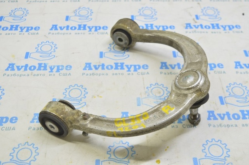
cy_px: 82
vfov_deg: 28.0
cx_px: 124
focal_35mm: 48
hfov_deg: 41.2
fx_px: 332
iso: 400
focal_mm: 32
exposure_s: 1/20
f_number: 5.6
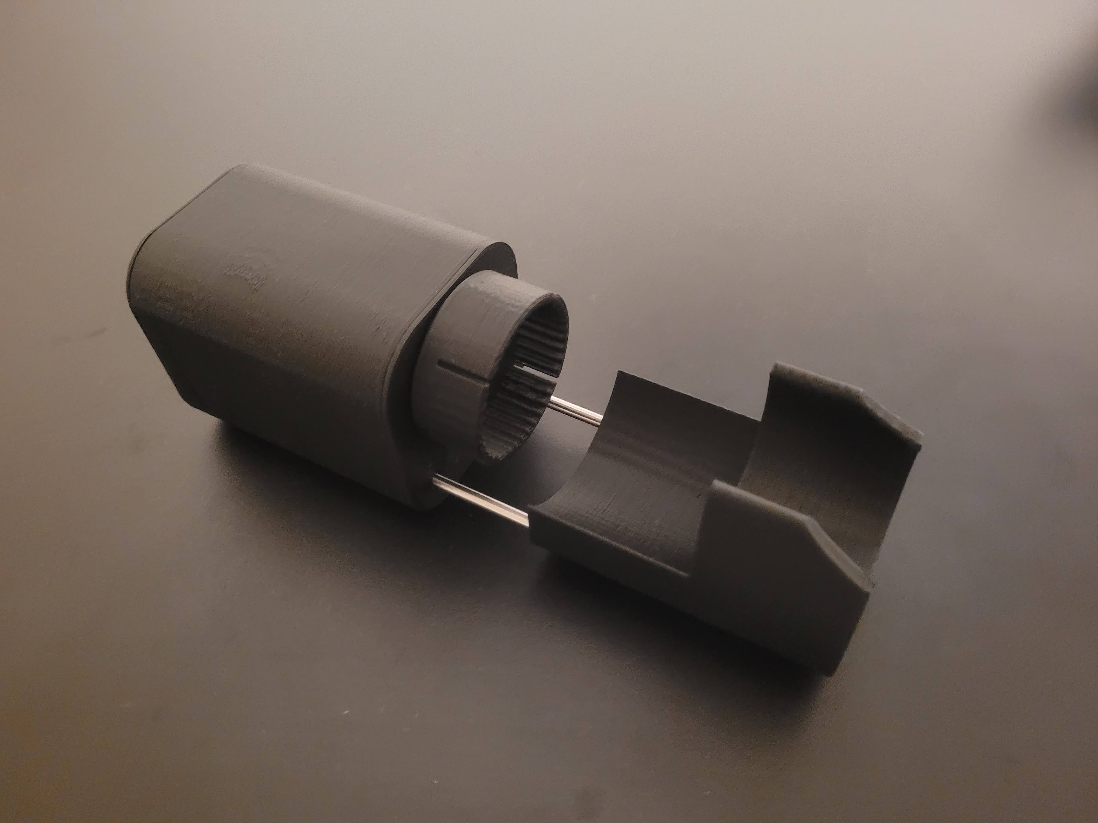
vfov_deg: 53.1
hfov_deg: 67.3
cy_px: 412
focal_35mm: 26
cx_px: 549
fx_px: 825
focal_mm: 5.4
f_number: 1.8
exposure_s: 1/13
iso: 1600
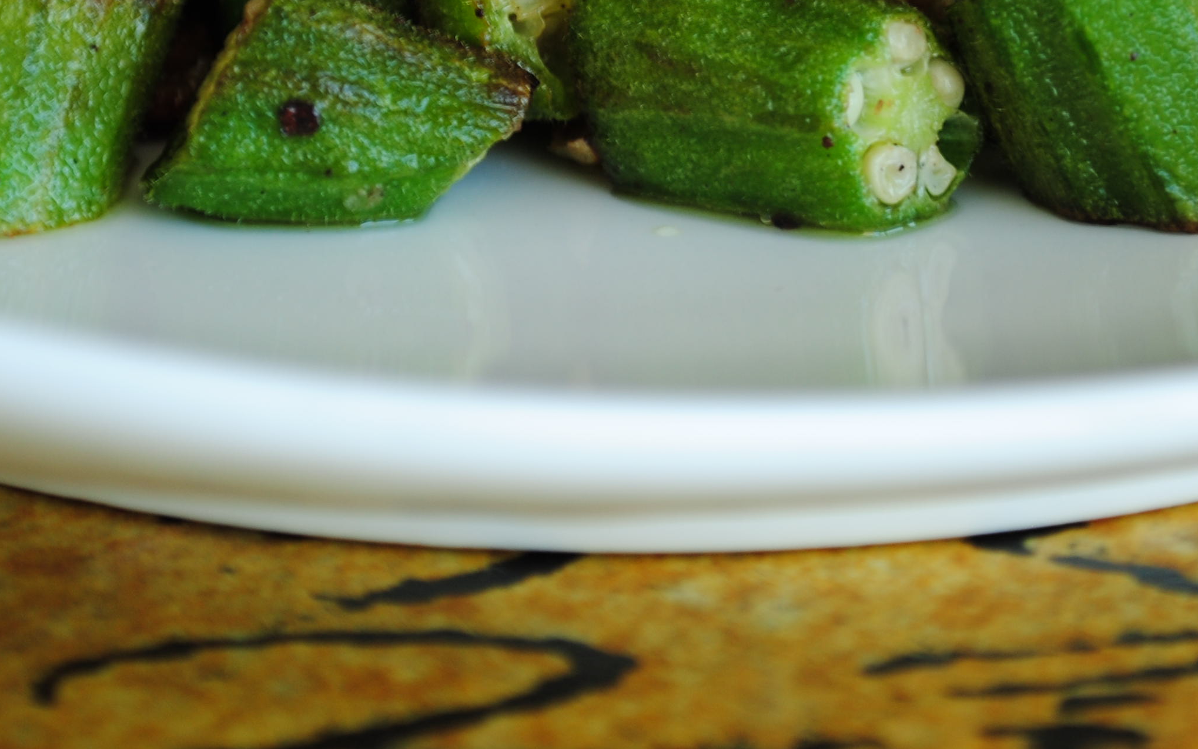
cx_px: 524
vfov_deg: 8.2
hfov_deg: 13.1
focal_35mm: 160
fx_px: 5223
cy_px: 54
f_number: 5.6
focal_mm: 55
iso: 100
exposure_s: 1/15
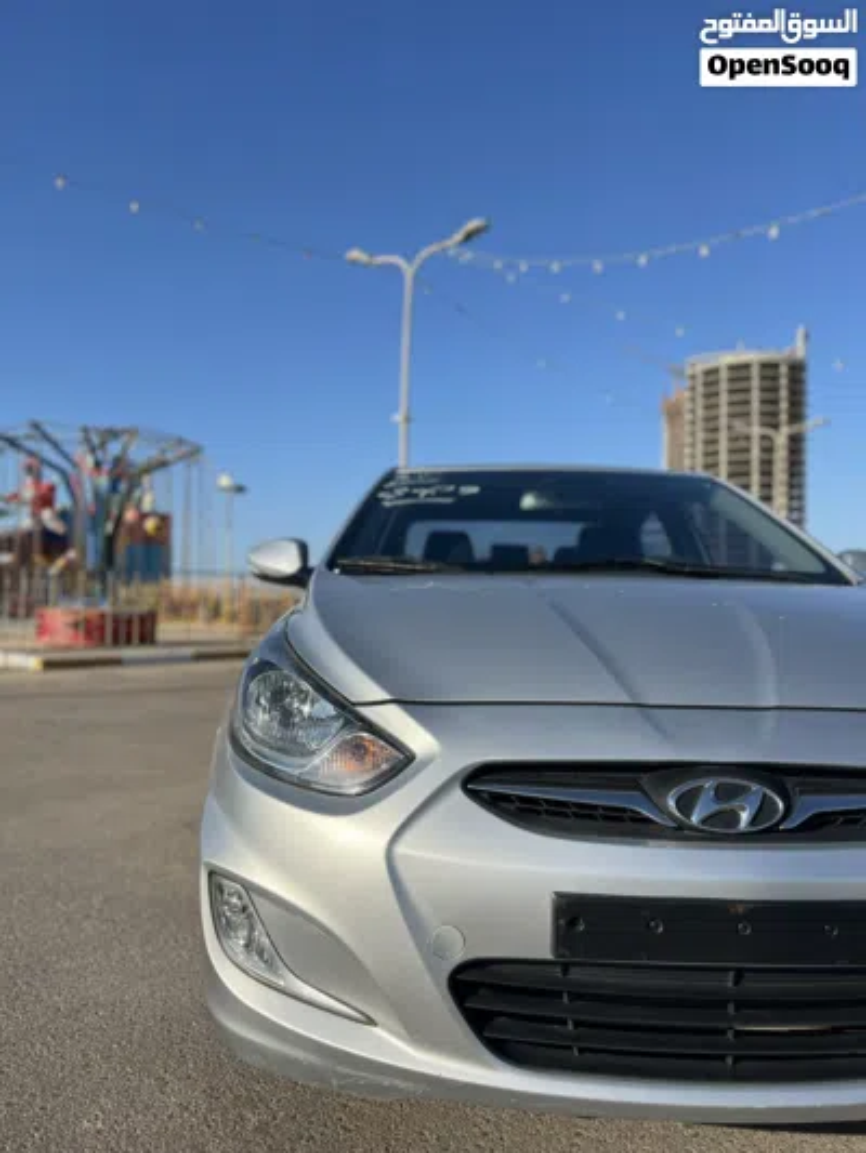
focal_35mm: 26
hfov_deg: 53.1
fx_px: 867
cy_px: 576
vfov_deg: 67.3
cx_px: 433
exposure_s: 1/5076
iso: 50
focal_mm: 5.7
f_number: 1.5
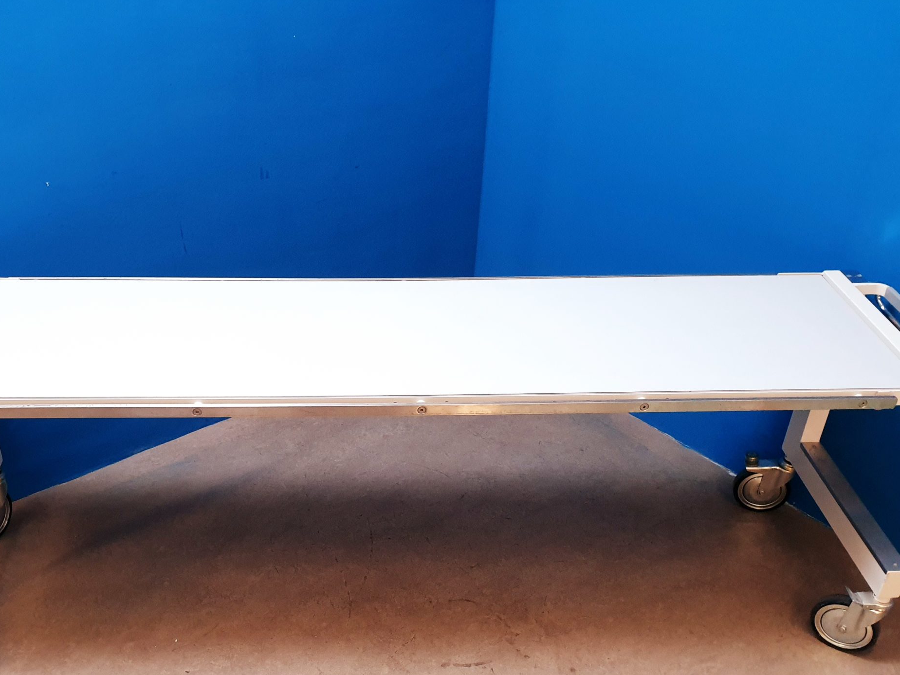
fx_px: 936
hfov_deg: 51.2
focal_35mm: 36
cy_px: 446
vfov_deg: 39.2
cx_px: 386
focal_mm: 4.3
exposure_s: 1/50
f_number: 2.4
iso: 250
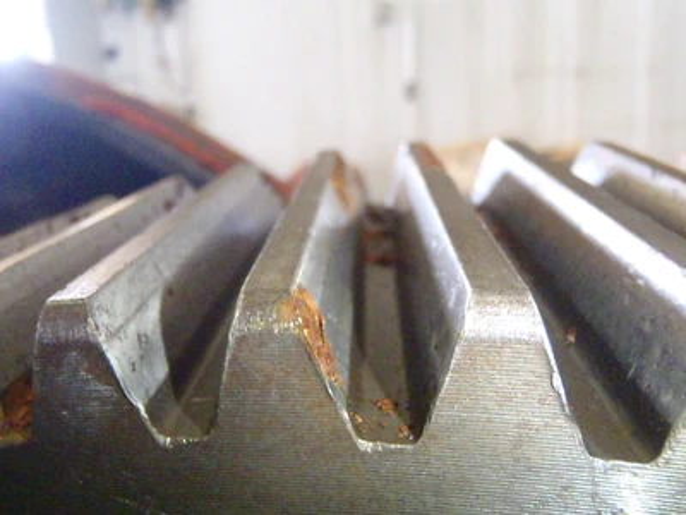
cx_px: 343
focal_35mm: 37
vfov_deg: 38.7
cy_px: 258
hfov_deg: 50.1
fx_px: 733
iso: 2500
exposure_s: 1/50
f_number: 4.7
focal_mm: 6.64
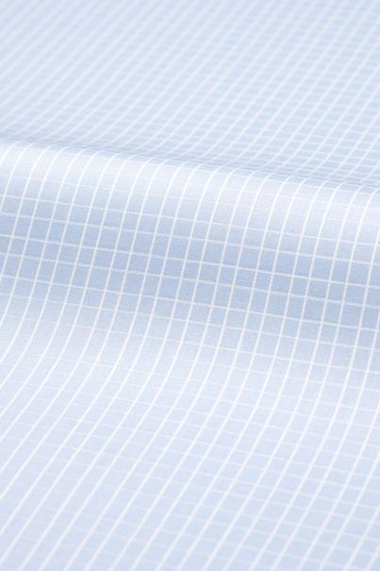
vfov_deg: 23.9
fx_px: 1346
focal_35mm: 85
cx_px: 190
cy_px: 286
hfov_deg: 16.1
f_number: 8
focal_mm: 85
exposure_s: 1/160
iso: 100
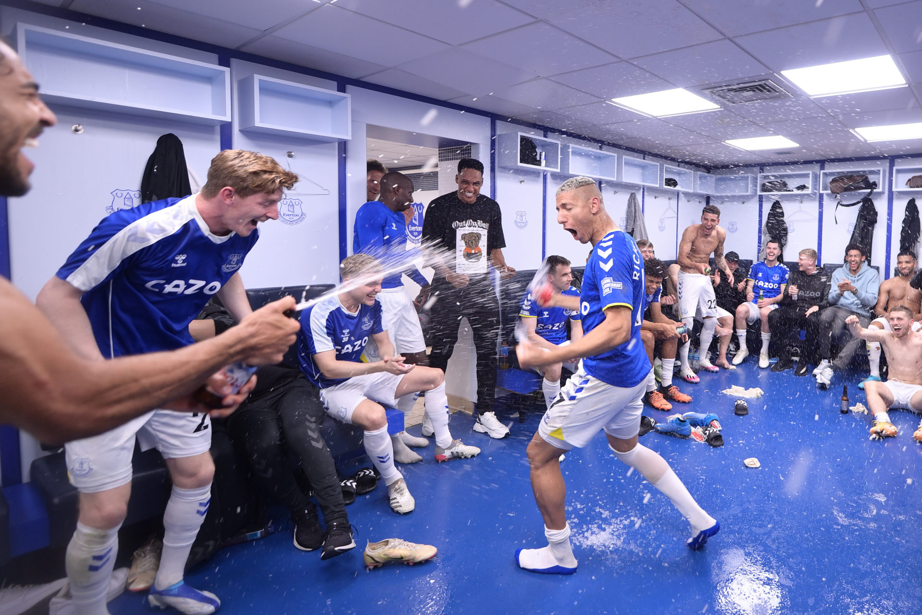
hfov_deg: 104.3
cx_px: 461
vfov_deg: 81.2
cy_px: 308
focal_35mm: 14
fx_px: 359
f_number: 2.8
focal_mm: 14
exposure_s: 1/250
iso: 2000
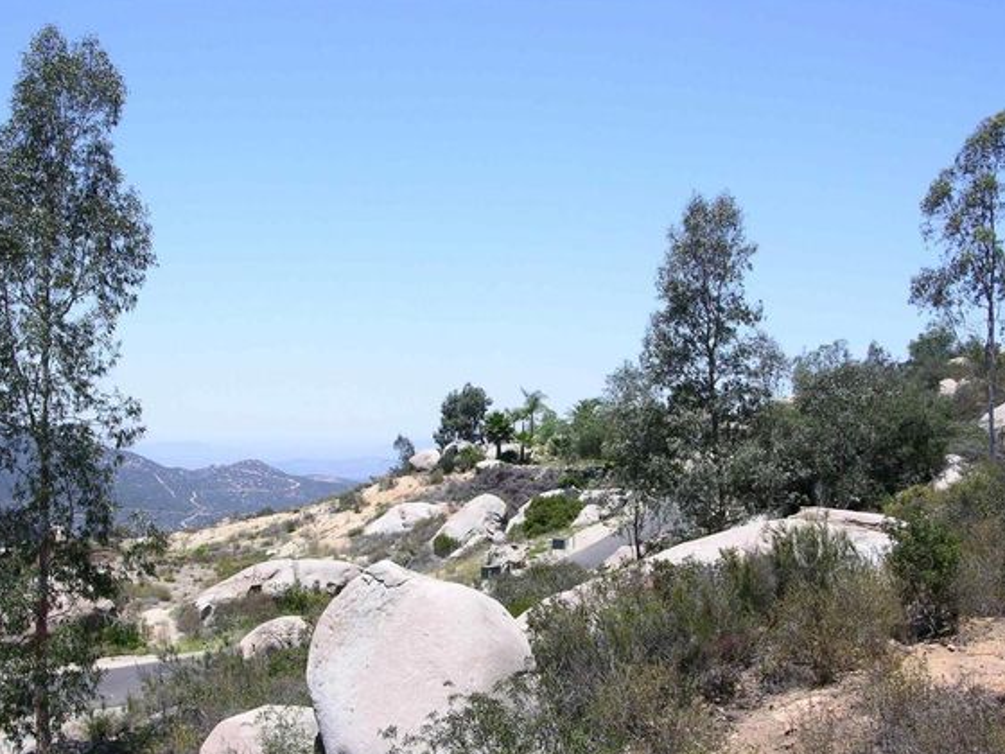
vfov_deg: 35.9
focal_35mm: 40
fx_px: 1161
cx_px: 472
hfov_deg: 46.8
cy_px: 425
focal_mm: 8.9
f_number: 8
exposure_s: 1/152
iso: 50
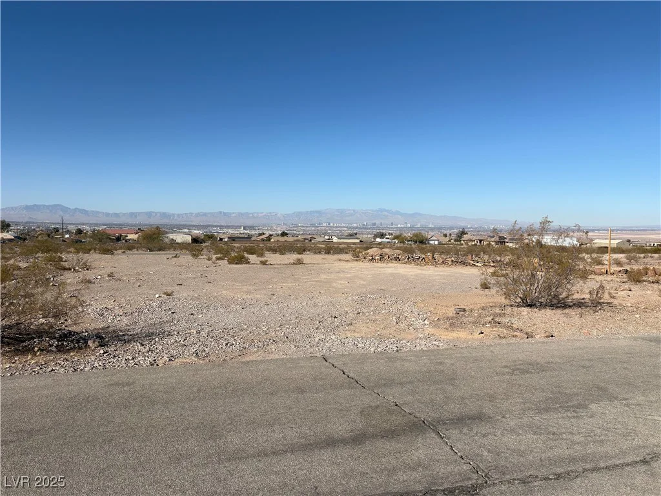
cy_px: 248
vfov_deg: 53.1
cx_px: 330
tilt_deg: -2.6
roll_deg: -0.3
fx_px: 496
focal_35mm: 26
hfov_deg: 67.3
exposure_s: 1/6993
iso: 50
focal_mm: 5.96
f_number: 1.6
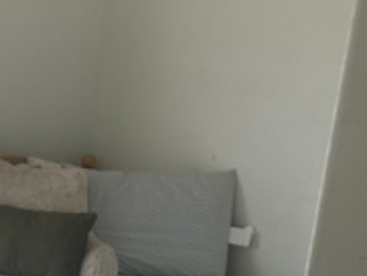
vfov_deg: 16.0
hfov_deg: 20.1
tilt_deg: -14.1
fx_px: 976
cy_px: 223
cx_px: -61
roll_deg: -4.7
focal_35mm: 92
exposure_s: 1/848
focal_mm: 5.1
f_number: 1.6
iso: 32
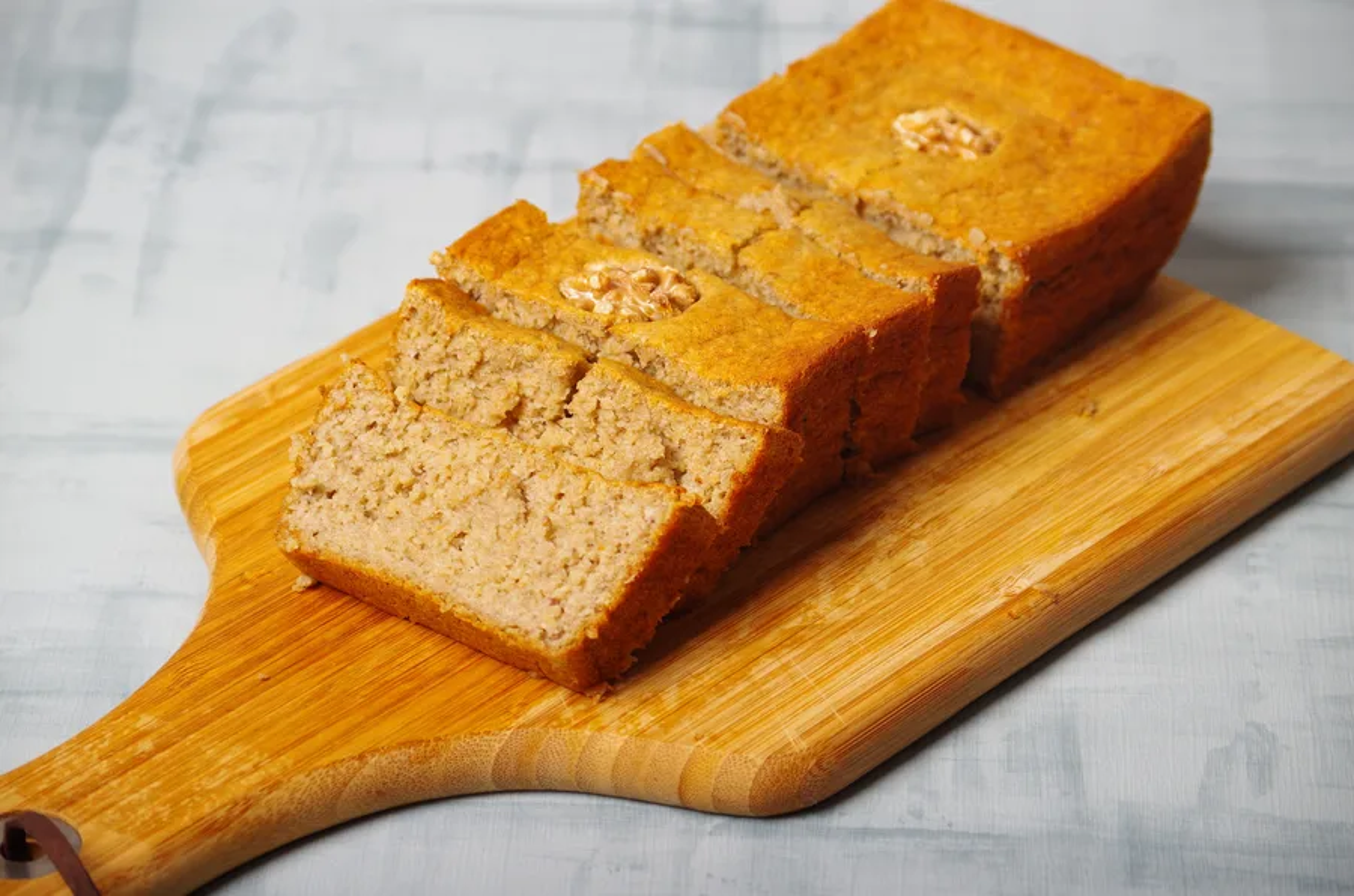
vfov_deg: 12.5
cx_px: 677
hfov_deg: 18.8
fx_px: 4091
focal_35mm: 109
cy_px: 448
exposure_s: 1/160
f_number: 5.6
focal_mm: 72.5
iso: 100
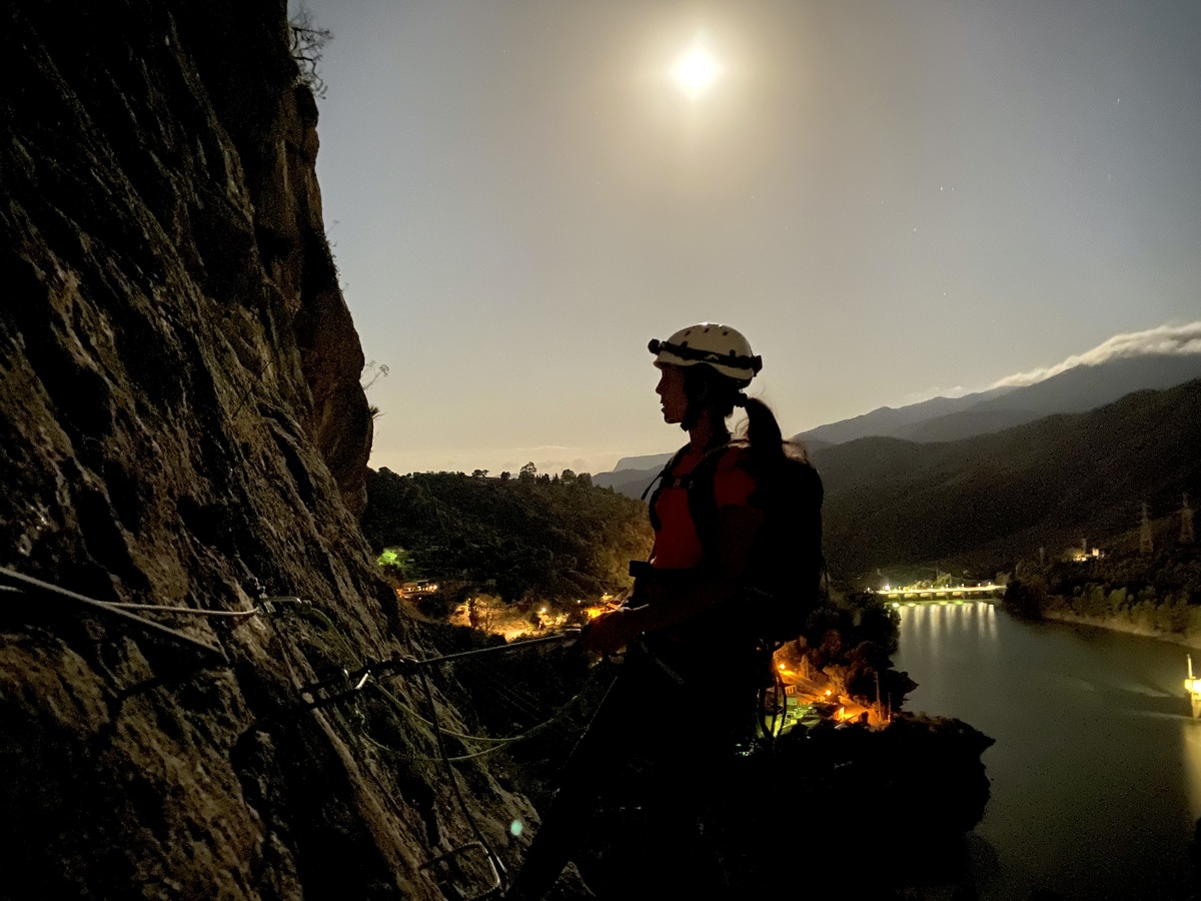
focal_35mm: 26
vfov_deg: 53.1
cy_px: 450
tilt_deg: +1.0
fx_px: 902
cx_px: 600
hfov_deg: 67.3
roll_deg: +2.2
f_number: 1.8
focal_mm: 4.25
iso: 2000
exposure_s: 1/2
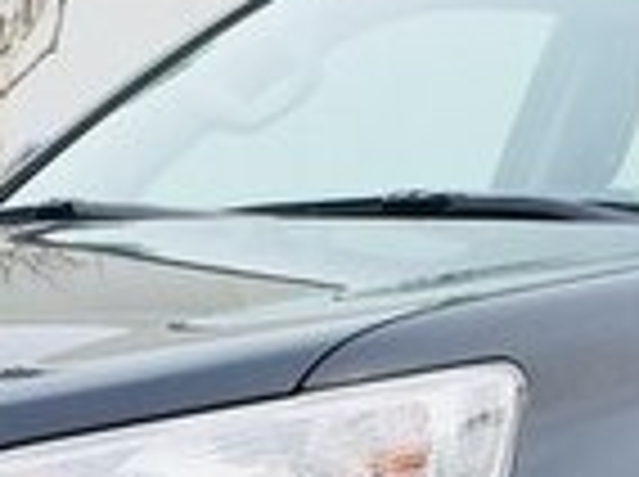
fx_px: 2488
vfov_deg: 10.5
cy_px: 758
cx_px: 405
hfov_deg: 14.6
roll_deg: -1.3
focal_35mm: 135
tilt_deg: -9.1
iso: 32
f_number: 2.2
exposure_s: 1/1068
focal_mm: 4.15
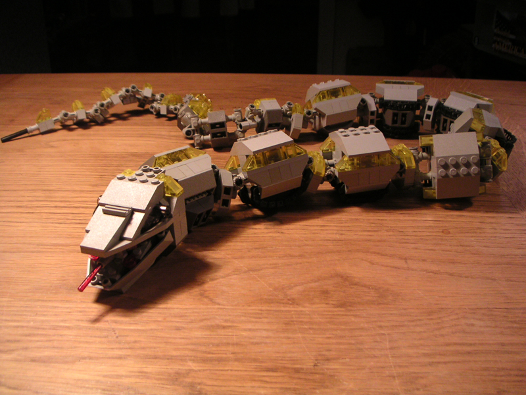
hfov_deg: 50.1
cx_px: 263
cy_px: 198
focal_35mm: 37
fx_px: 562
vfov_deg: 38.7
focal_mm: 5.7
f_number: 2.8
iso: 100
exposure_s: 1/20
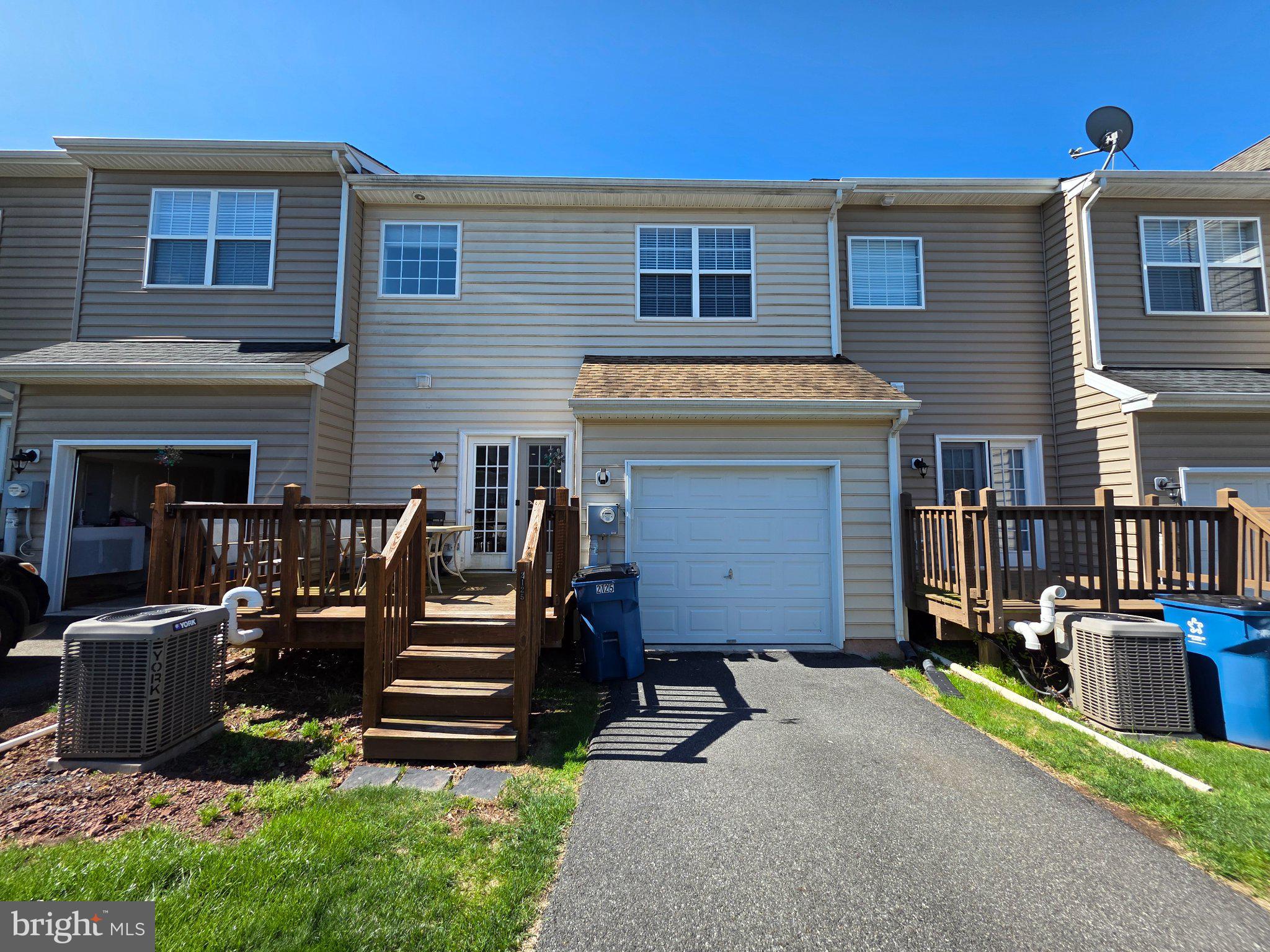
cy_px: 476
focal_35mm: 13
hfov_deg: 106.2
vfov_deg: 89.9
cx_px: 635
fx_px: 477
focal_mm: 2.2
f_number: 1.9
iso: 40
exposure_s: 1/1090
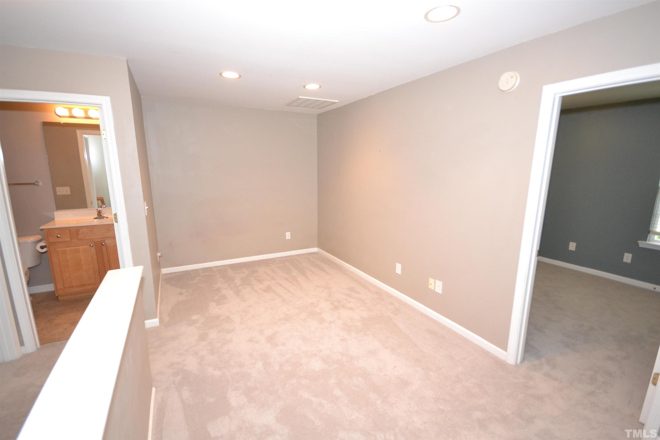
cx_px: 330
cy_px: 220
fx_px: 275
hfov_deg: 100.4
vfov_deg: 77.3
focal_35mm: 15
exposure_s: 1/60
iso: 1600
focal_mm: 10
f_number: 4
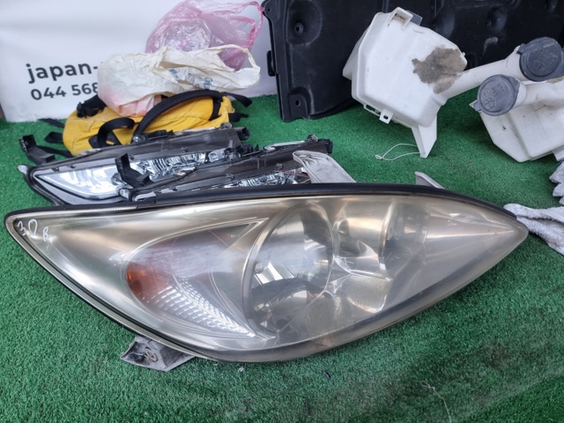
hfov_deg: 71.6
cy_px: 212
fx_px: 391
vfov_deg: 56.8
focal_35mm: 24
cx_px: 282
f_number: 1.8
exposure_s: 1/120
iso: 100
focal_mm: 6.7
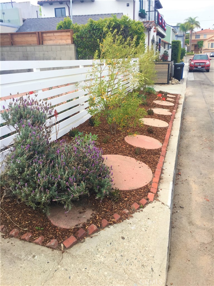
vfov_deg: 61.7
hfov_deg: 48.2
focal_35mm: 29
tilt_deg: -16.2
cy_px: 143
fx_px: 239
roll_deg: +1.5
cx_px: 107
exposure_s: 1/520
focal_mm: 4.15
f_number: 2.2
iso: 32
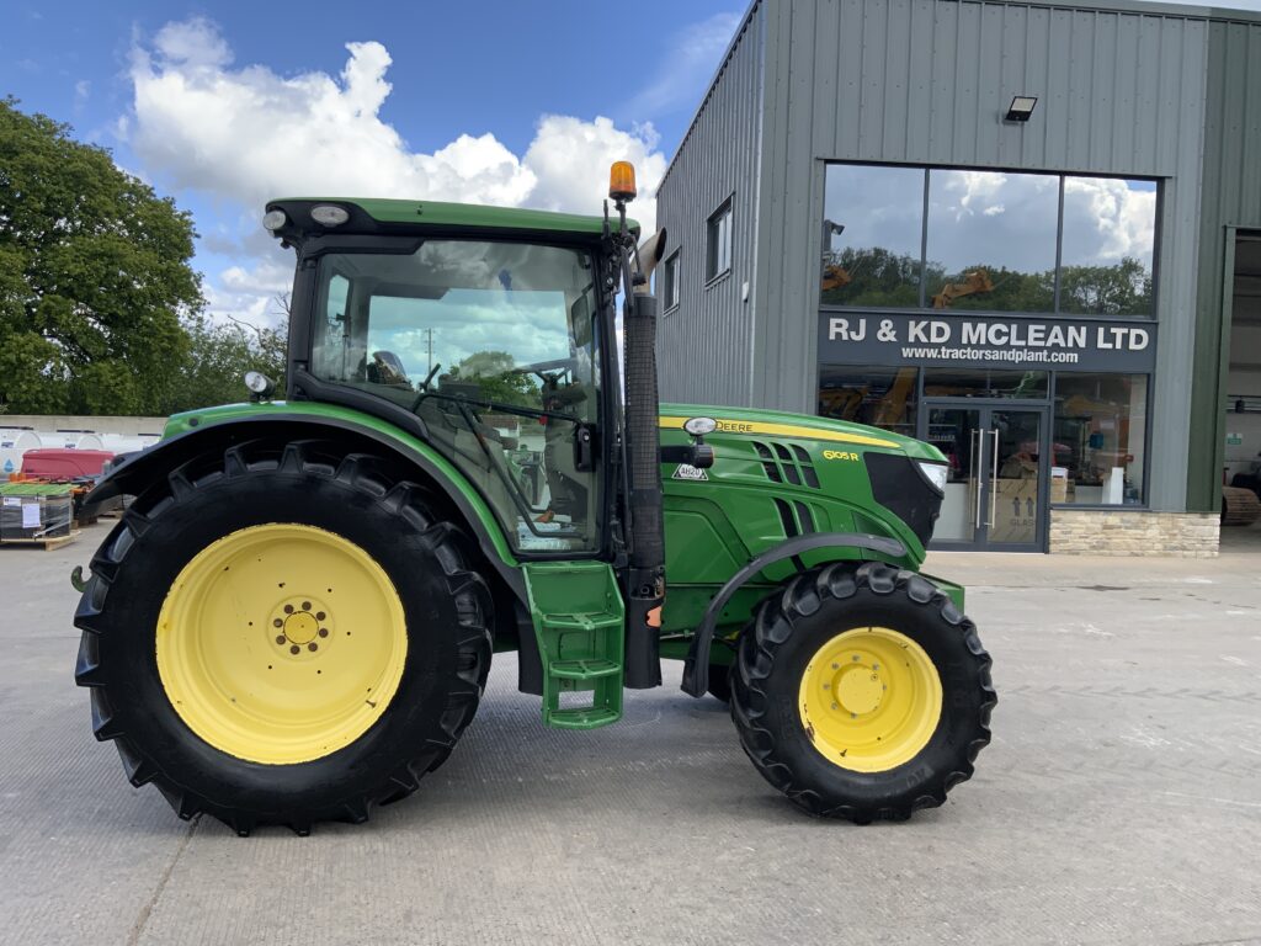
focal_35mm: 29
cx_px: 630
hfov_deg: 61.7
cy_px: 473
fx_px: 1056
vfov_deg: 48.2
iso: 16
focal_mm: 3
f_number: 1.8
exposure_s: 1/759
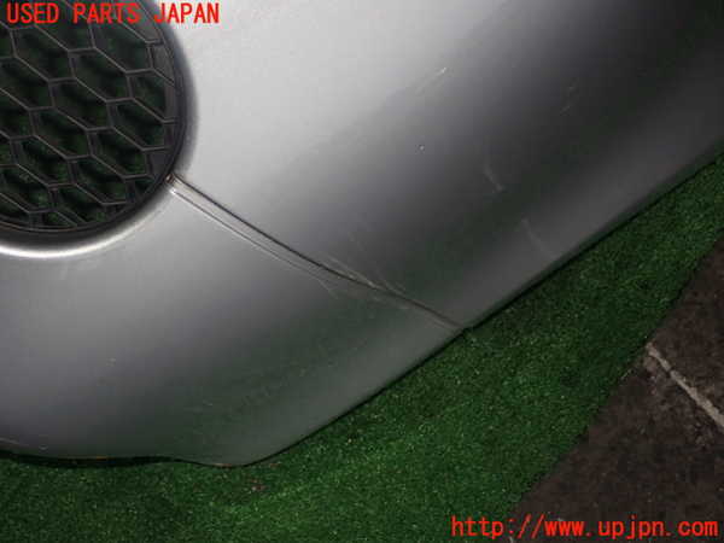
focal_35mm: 54
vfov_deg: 27.0
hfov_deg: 35.5
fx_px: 1129
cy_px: 272
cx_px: 362
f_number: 10
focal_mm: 9.65
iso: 200
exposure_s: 1/50
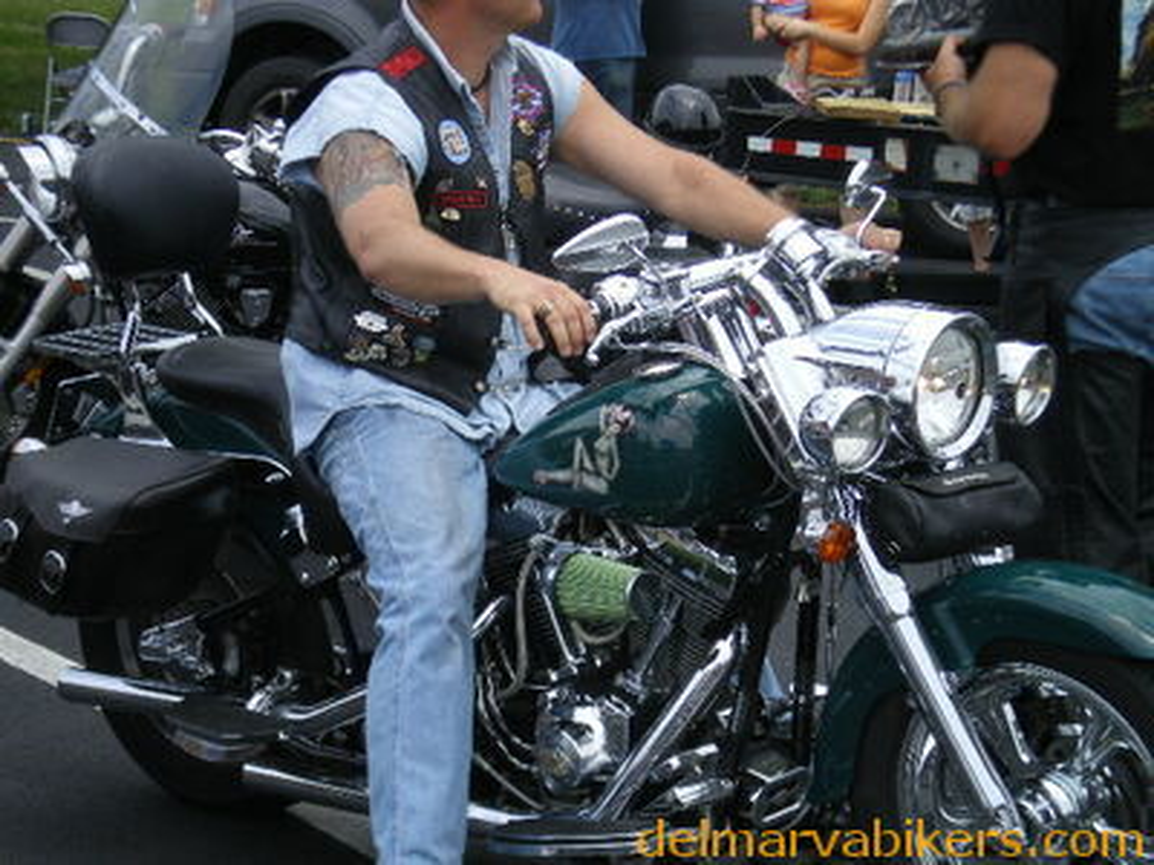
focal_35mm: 105
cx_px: 577
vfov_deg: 14.1
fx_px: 3500
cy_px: 432
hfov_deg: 18.7
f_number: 5.7
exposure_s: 1/125
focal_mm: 17.3
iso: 64
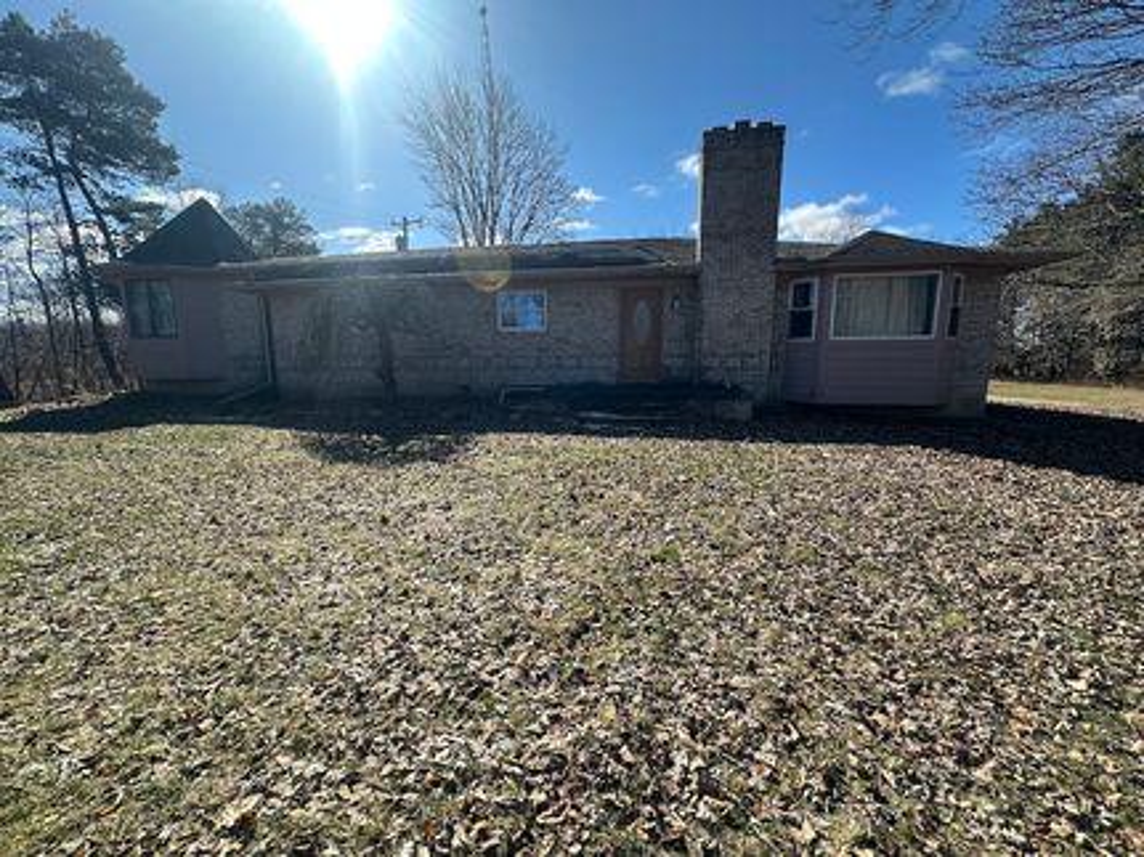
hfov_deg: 102.1
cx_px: 572
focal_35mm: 14
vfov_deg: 85.6
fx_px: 463
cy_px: 428
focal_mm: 2.22
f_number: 2.2
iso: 40
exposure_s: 1/1043
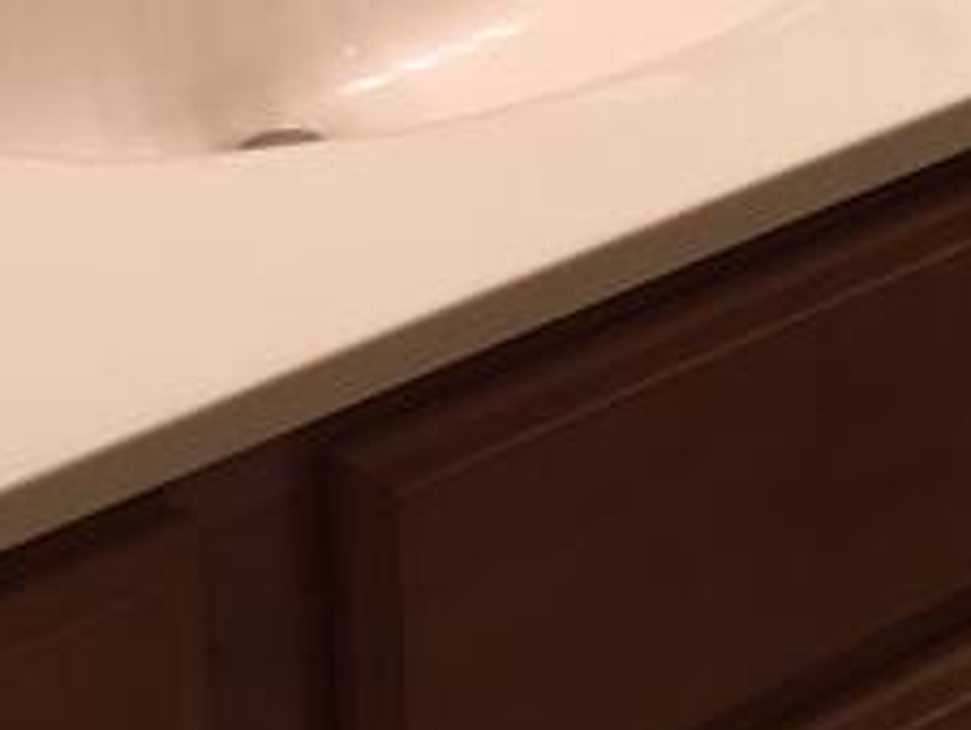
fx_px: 3454
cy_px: -584
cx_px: 507
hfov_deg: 16.0
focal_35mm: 123
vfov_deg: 11.2
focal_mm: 4.15
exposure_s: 1/15
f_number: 2.2
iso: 32
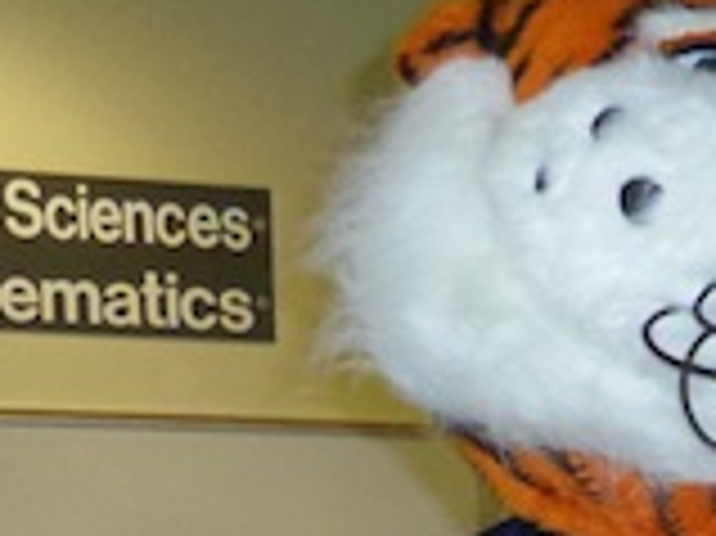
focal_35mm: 120
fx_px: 2480
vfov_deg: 11.2
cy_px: 1045
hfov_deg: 15.8
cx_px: 842
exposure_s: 1/40
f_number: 3.9
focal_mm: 5
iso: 320
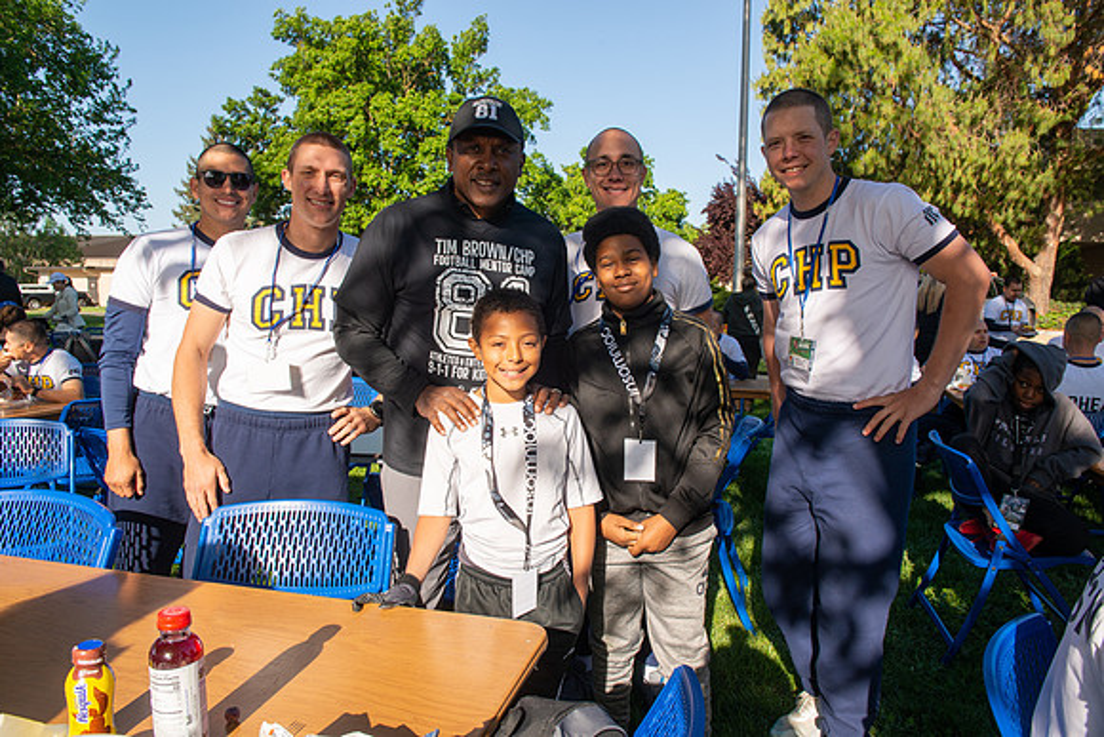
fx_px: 797
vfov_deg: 49.6
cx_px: 552
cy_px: 368
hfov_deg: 69.4
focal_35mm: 26
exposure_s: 1/160
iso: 100
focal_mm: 26
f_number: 8
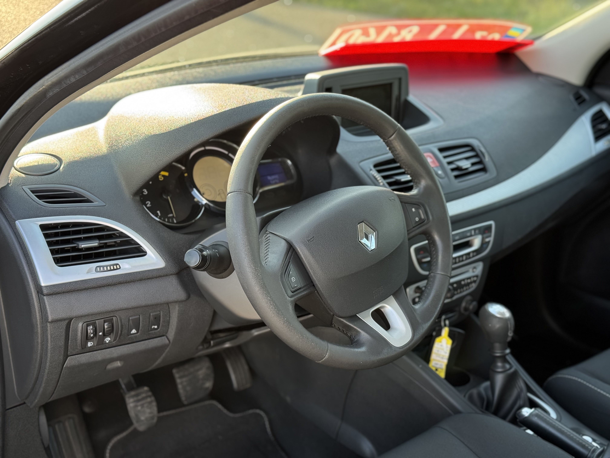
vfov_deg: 30.3
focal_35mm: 48
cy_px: 229
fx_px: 846
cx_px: 305
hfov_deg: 39.7
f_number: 1.78
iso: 80
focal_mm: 6.76
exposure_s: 1/172
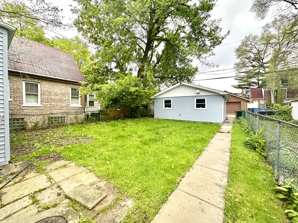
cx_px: 149
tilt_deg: -0.6
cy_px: 112
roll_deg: -0.1
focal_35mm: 14
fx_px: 121
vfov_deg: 85.7
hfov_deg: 102.1
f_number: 2.2
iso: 80
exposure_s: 1/99
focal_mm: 2.22
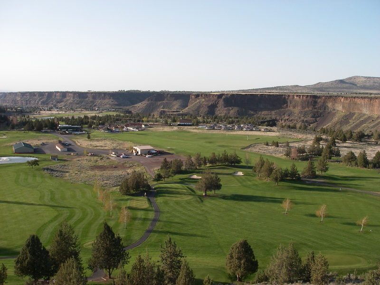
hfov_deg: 49.0
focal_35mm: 38
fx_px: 417
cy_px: 142
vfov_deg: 37.7
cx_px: 190
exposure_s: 1/100
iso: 64
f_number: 6.6
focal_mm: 6.3
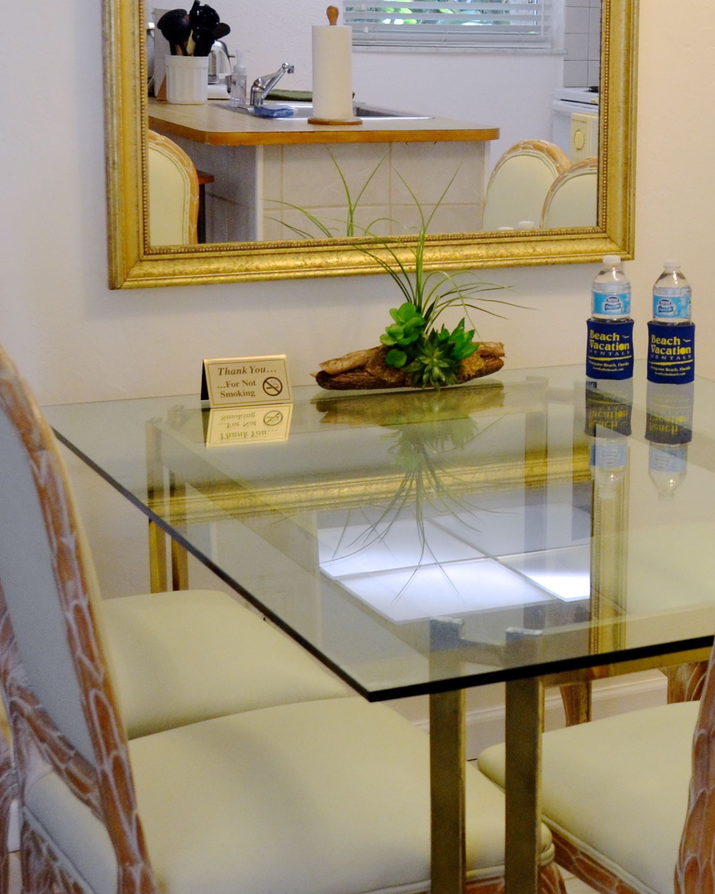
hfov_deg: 19.4
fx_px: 1957
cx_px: 880
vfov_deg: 25.7
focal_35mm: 74
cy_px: 342
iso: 500
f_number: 4
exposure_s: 1/60
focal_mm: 20
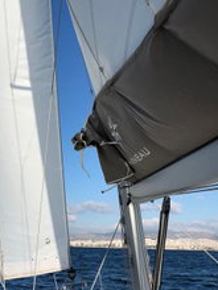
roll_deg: -1.8
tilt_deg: +11.2
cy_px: 160
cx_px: 70
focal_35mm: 51
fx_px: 428
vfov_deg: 37.5
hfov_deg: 28.3
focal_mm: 3.99
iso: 20
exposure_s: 1/3436
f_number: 1.8
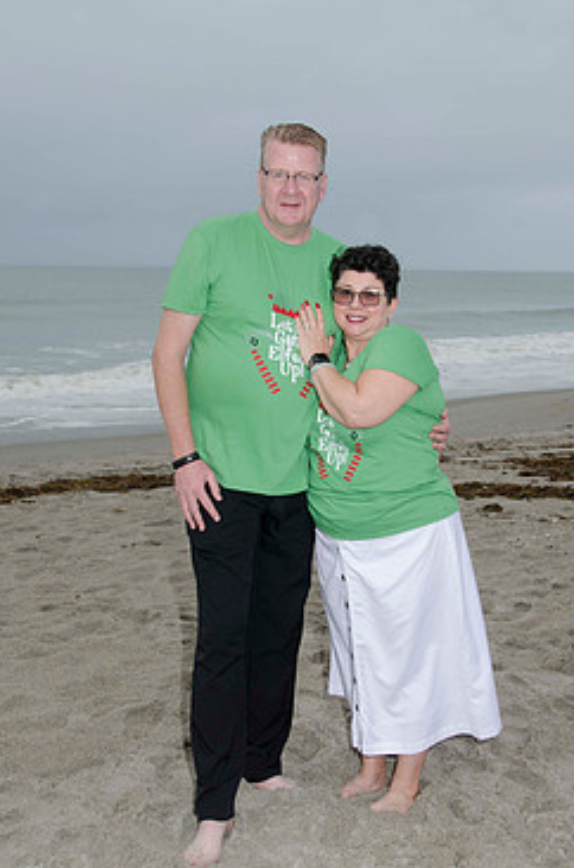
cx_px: 330
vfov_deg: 41.2
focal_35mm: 48
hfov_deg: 27.9
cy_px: 425
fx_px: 1154
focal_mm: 26
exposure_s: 1/50
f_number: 5.6
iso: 100
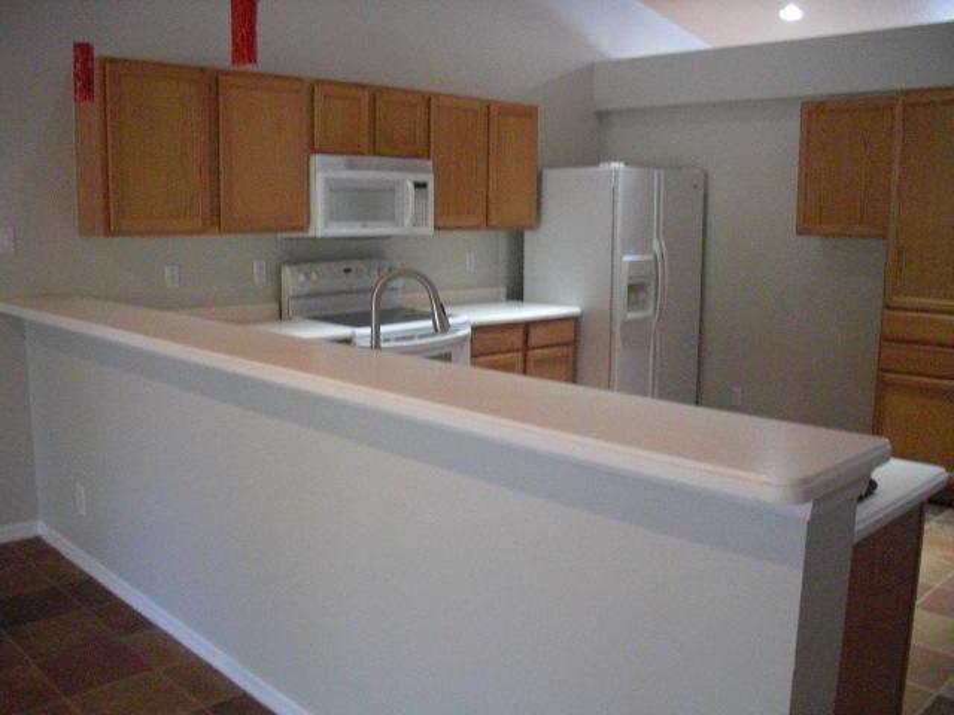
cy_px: 358
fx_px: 992
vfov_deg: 39.7
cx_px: 477
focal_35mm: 36
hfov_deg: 51.4
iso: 800
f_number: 2.8
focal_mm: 6.3
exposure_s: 1/100
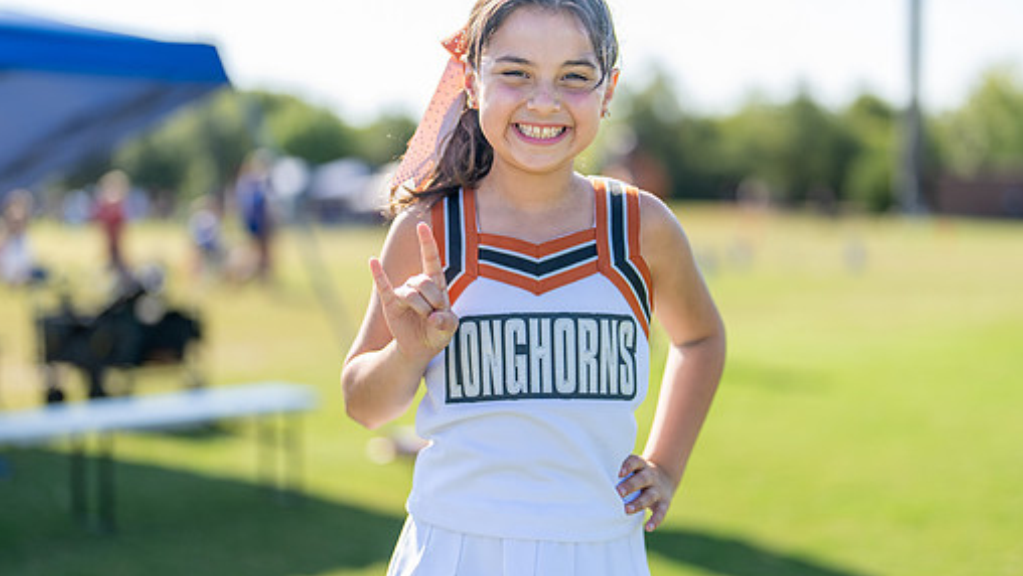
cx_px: 536
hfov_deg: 32.8
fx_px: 1736
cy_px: 286
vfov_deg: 18.8
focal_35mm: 64
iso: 100
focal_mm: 50
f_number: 1.2
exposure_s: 1/3200
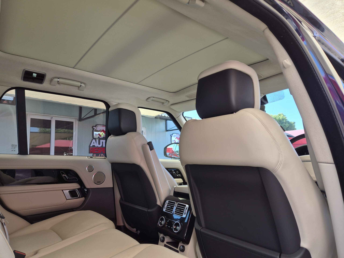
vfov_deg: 58.9
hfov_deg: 73.9
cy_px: 129
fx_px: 229
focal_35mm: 23
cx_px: 172
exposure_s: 1/180
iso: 32
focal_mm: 5.4
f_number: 1.8
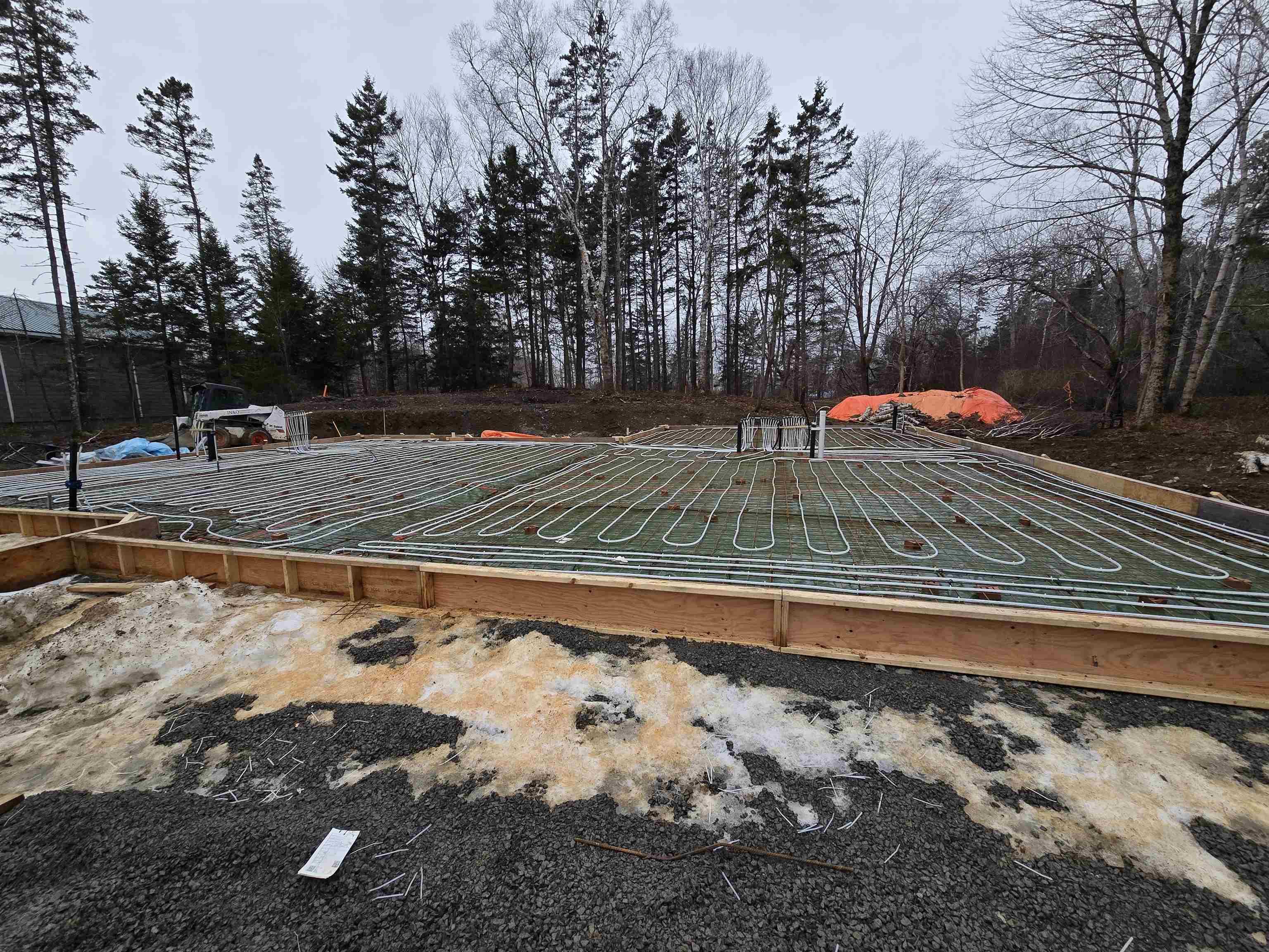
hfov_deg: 106.2
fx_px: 477
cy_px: 476
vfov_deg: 89.9
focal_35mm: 13
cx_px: 634
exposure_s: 1/2000
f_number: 2.2
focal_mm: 2.2
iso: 160
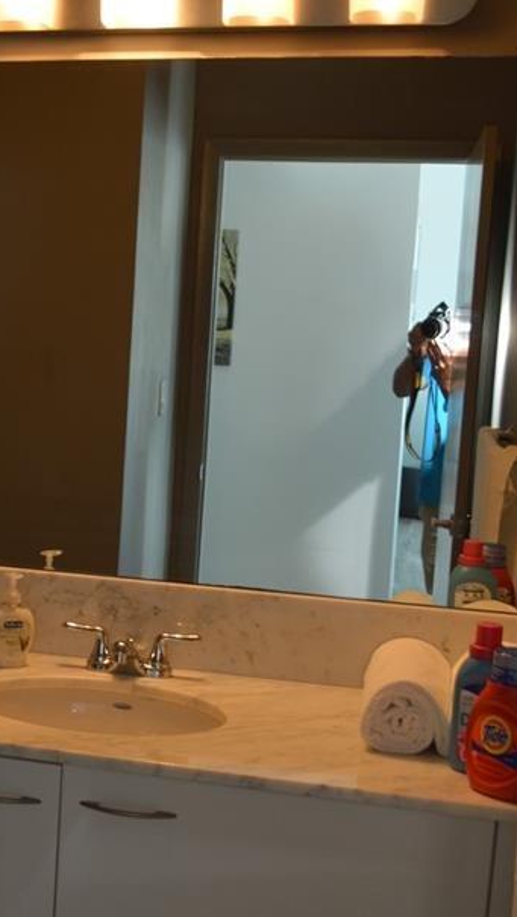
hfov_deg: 20.3
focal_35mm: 56
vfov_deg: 37.2
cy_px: 471
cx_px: -81
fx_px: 1363
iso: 220
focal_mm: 18
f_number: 3.5
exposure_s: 1/30
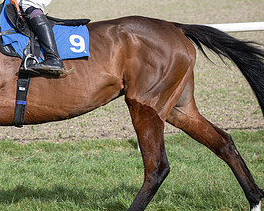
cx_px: 53
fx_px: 2255
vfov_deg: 5.3
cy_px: 83
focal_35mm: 289
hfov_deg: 6.7
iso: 400
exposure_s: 1/2000
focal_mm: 110
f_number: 5.6
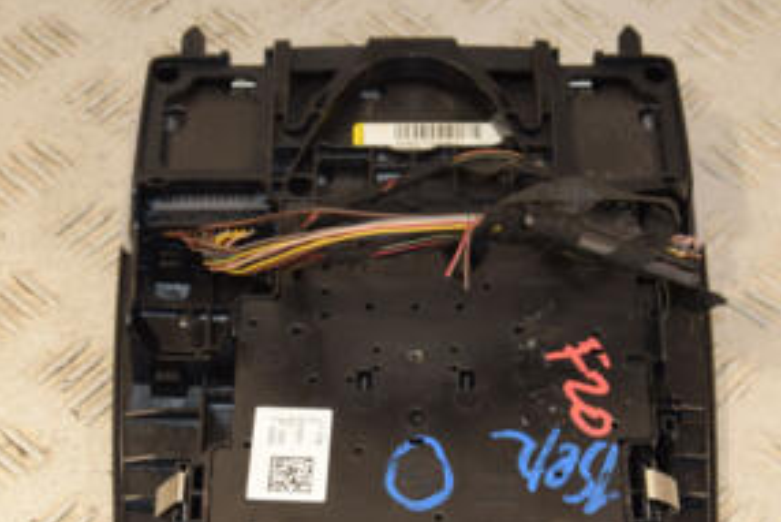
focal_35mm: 107
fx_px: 2322
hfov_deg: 19.1
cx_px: 421
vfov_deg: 12.8
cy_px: 232
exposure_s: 1/200
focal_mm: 34
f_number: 5.6
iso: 800
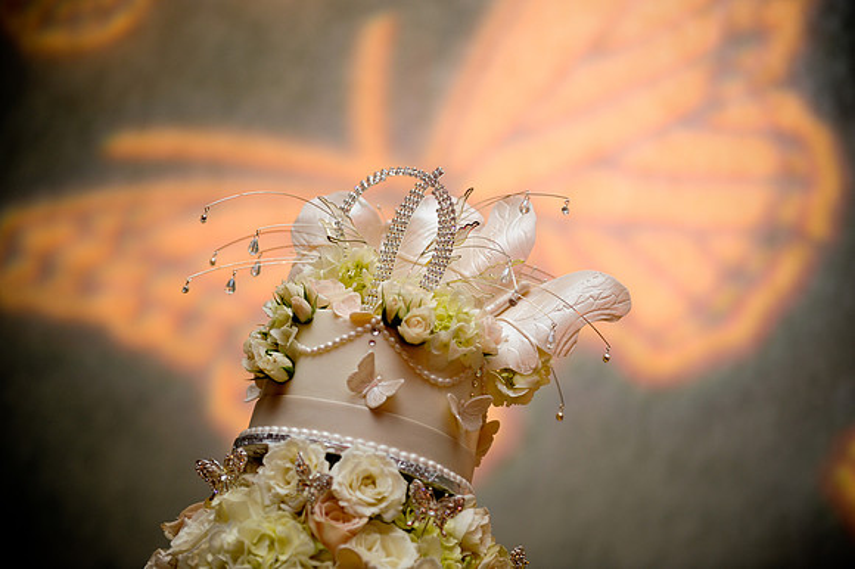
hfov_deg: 28.9
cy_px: 284
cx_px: 428
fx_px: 1661
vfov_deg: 19.4
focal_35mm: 70
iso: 640
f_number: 2.8
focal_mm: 70
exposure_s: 1/30
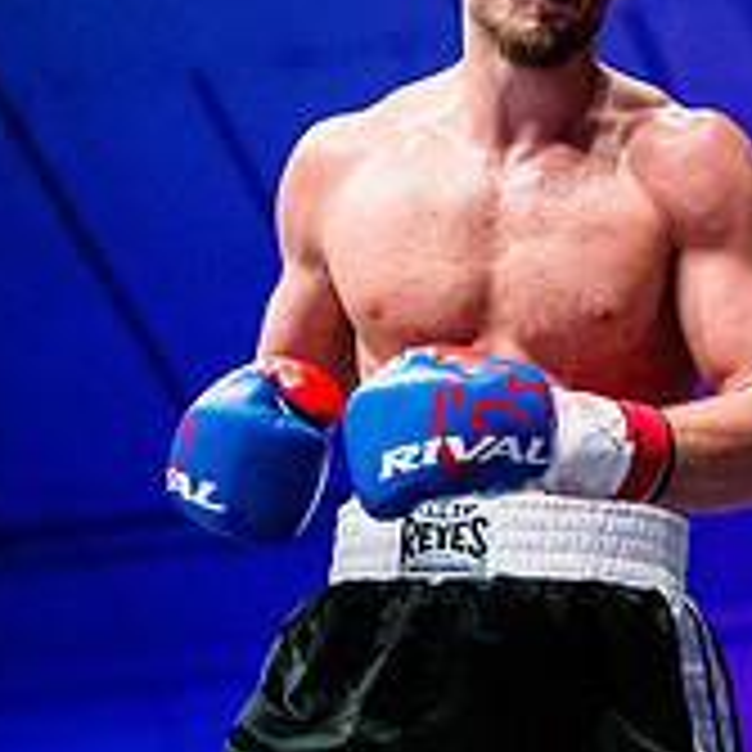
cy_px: -70
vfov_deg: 11.6
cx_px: 1058
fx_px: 3638
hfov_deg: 11.4
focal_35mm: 148
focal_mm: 50
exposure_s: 1/1600
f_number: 1.4
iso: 6400
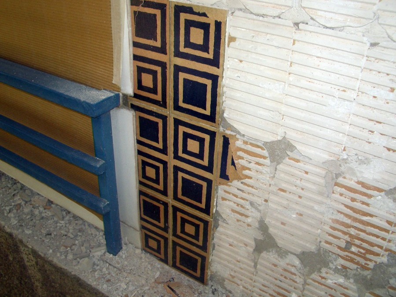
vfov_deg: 40.7
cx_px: 198
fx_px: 400
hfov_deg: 52.6
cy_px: 148
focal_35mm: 35
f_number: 2.6
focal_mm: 5.8
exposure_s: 1/60
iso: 100
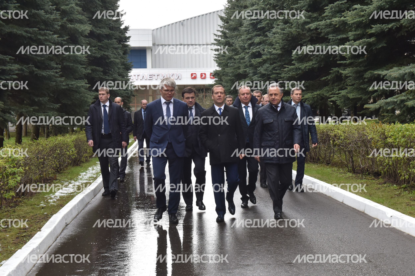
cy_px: 138
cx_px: 208
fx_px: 553
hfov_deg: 41.1
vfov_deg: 28.1
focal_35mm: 48
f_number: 9
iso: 800
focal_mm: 48
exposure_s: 1/320
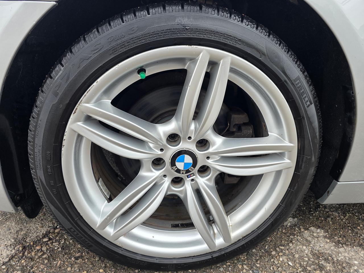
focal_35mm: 23
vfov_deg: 58.9
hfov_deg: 73.9
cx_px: 182
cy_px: 136
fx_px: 242
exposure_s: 1/180
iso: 100
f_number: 1.7
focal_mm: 6.3
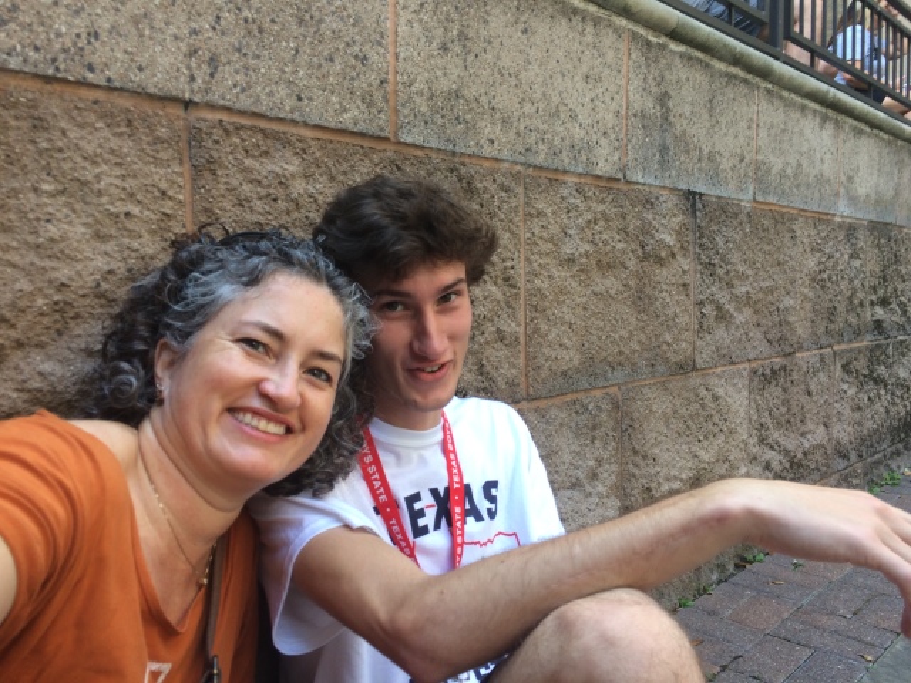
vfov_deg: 48.2
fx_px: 763
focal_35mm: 29
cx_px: 456
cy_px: 342
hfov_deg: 61.7
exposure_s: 1/60
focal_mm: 4.15
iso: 40
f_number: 2.2
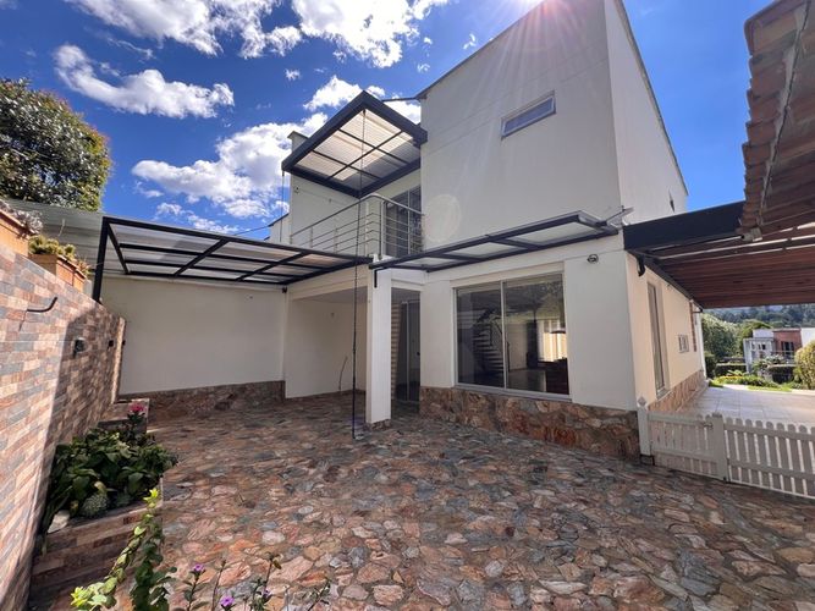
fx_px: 306
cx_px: 408
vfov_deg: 89.9
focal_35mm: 13
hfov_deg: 106.2
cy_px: 306
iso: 32
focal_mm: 1.57
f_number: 1.8
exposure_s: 1/447
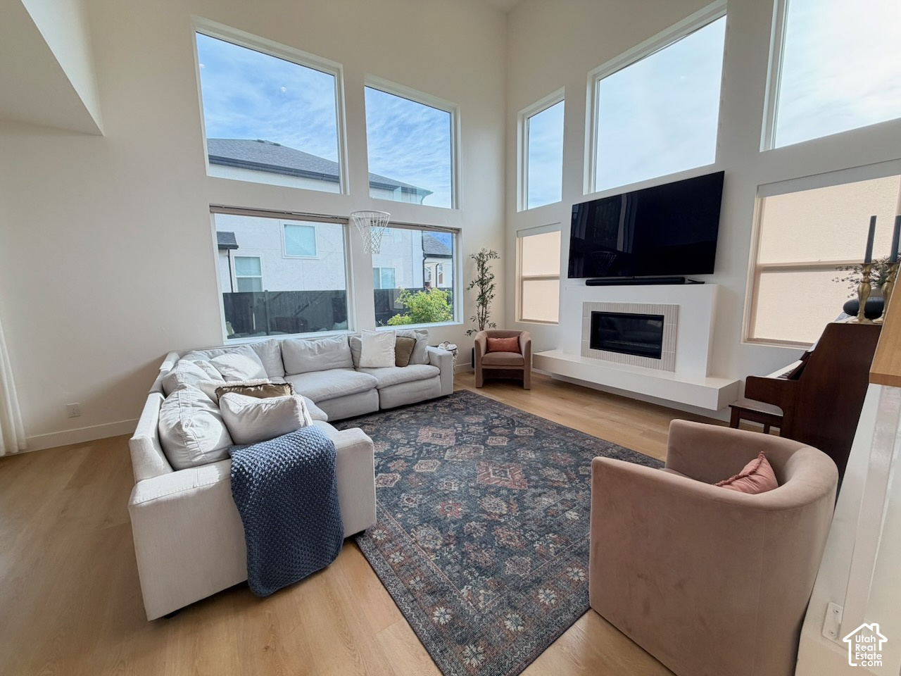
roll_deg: +0.8
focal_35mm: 14
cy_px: 338
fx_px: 364
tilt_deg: -8.0
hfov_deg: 102.1
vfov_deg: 85.7
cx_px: 450
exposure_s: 1/201
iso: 50
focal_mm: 2.22
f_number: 2.2
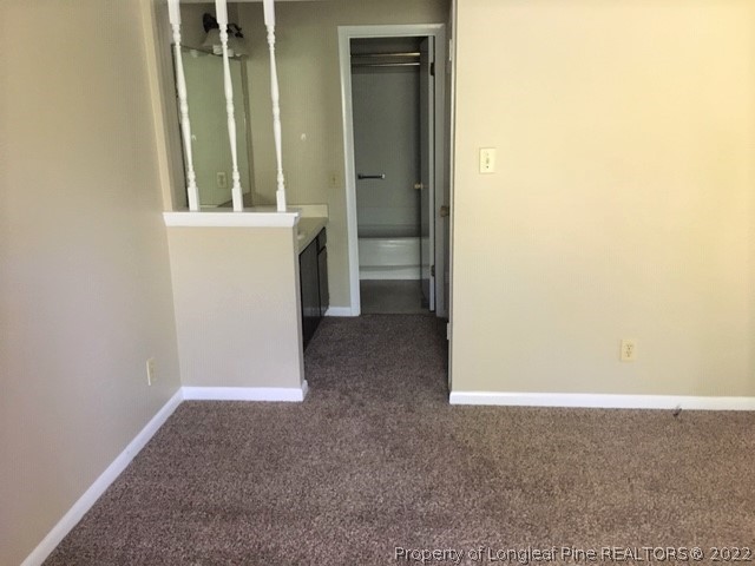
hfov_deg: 61.7
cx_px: 378
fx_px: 633
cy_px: 283
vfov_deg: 48.2
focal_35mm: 29
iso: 250
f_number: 2.2
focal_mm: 4.15
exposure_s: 1/15
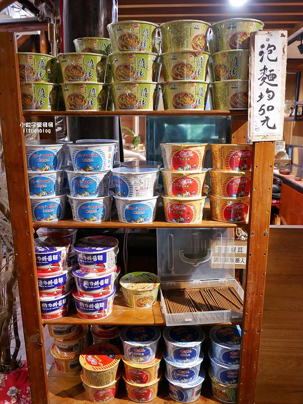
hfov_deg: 49.8
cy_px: 202
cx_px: 152
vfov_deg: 63.4
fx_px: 327
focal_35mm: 28
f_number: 2.5
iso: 1600
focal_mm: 14
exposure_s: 1/60
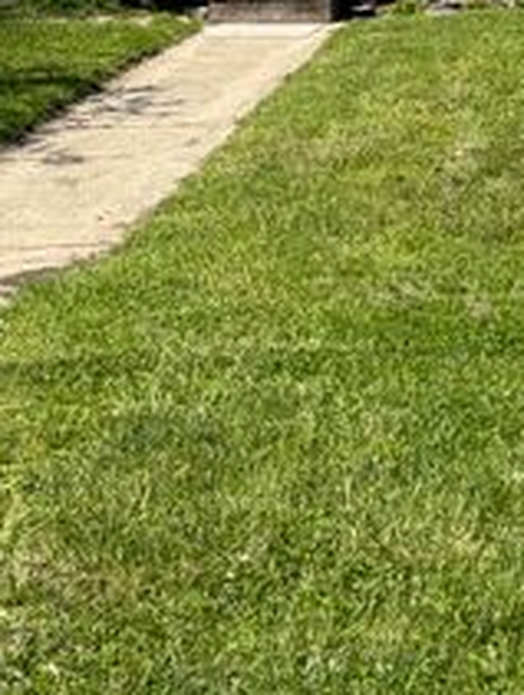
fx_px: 1650
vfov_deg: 21.6
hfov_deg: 16.3
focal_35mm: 82
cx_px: 817
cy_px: -199
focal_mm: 5.96
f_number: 1.6
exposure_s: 1/2985
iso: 50
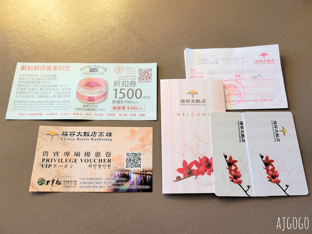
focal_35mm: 26
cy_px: 117
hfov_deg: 67.3
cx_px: 156
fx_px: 234
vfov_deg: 53.1
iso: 160
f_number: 1.8
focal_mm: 5.4
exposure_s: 1/120
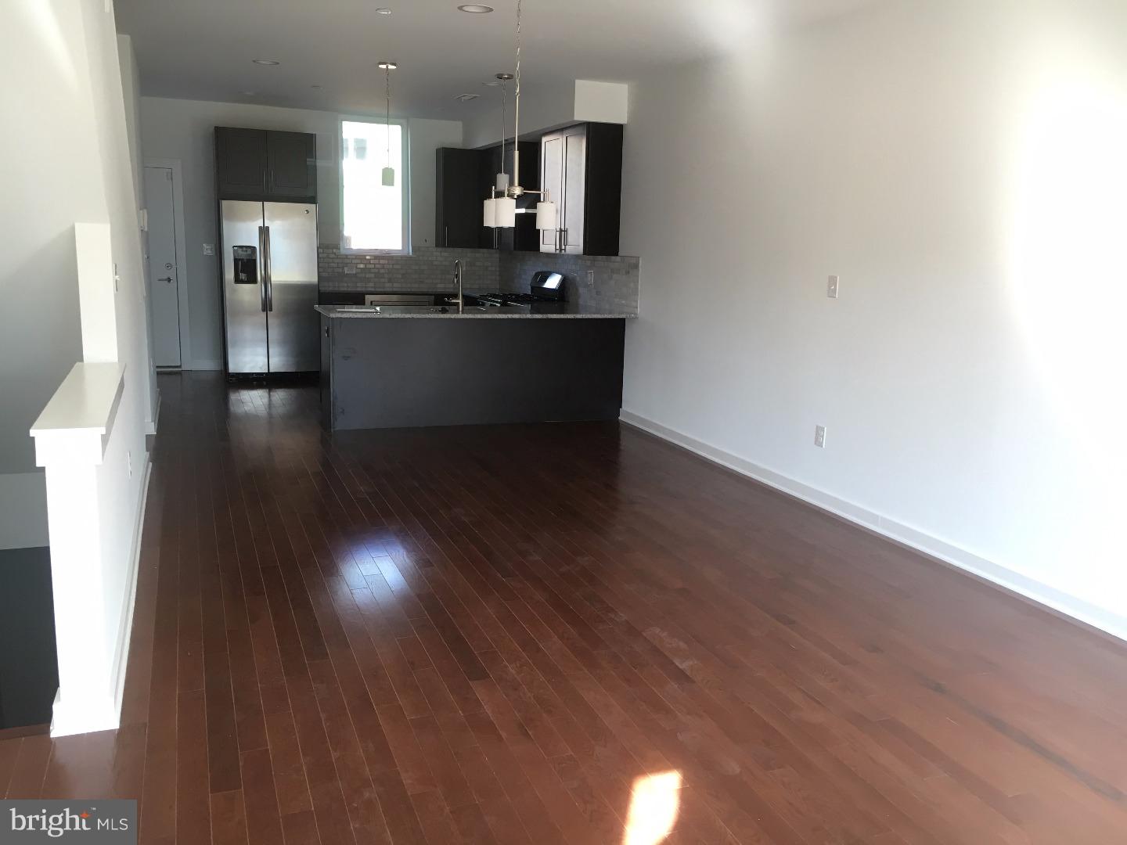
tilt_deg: -9.4
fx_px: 944
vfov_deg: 48.2
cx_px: 564
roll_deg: -1.0
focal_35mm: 29
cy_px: 422
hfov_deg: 61.7
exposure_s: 1/30
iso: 32
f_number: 2.2
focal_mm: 4.15
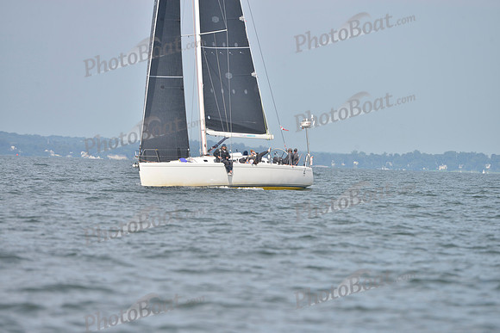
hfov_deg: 6.6
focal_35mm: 310
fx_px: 4306
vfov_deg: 4.4
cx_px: 250
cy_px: 166
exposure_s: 1/1000
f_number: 7.1
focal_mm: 310
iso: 280
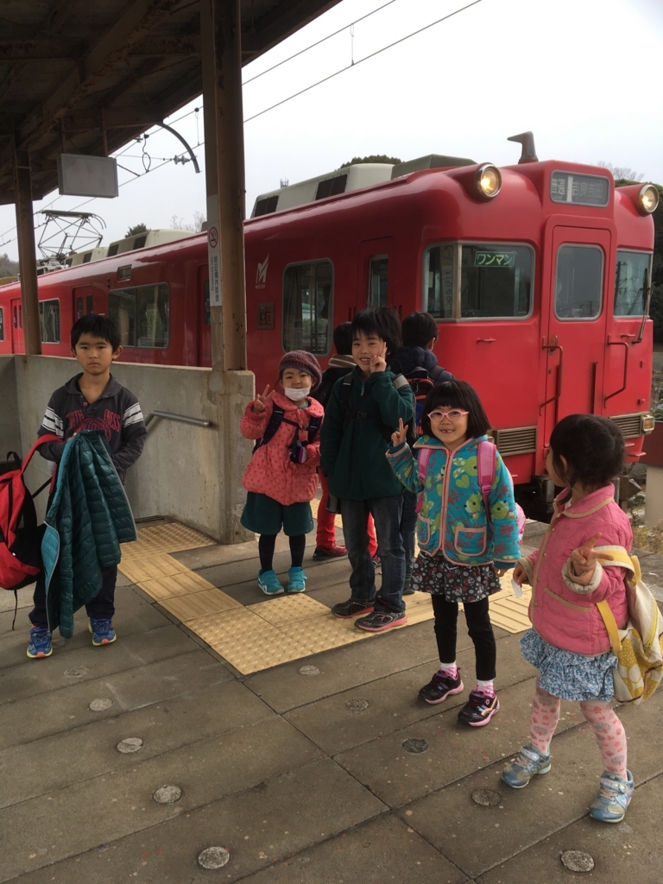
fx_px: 741
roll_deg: +1.8
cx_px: 332
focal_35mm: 29
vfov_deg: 61.7
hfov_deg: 48.2
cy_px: 442
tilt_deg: -9.5
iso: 25
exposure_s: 1/565
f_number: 2.2
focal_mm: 4.15
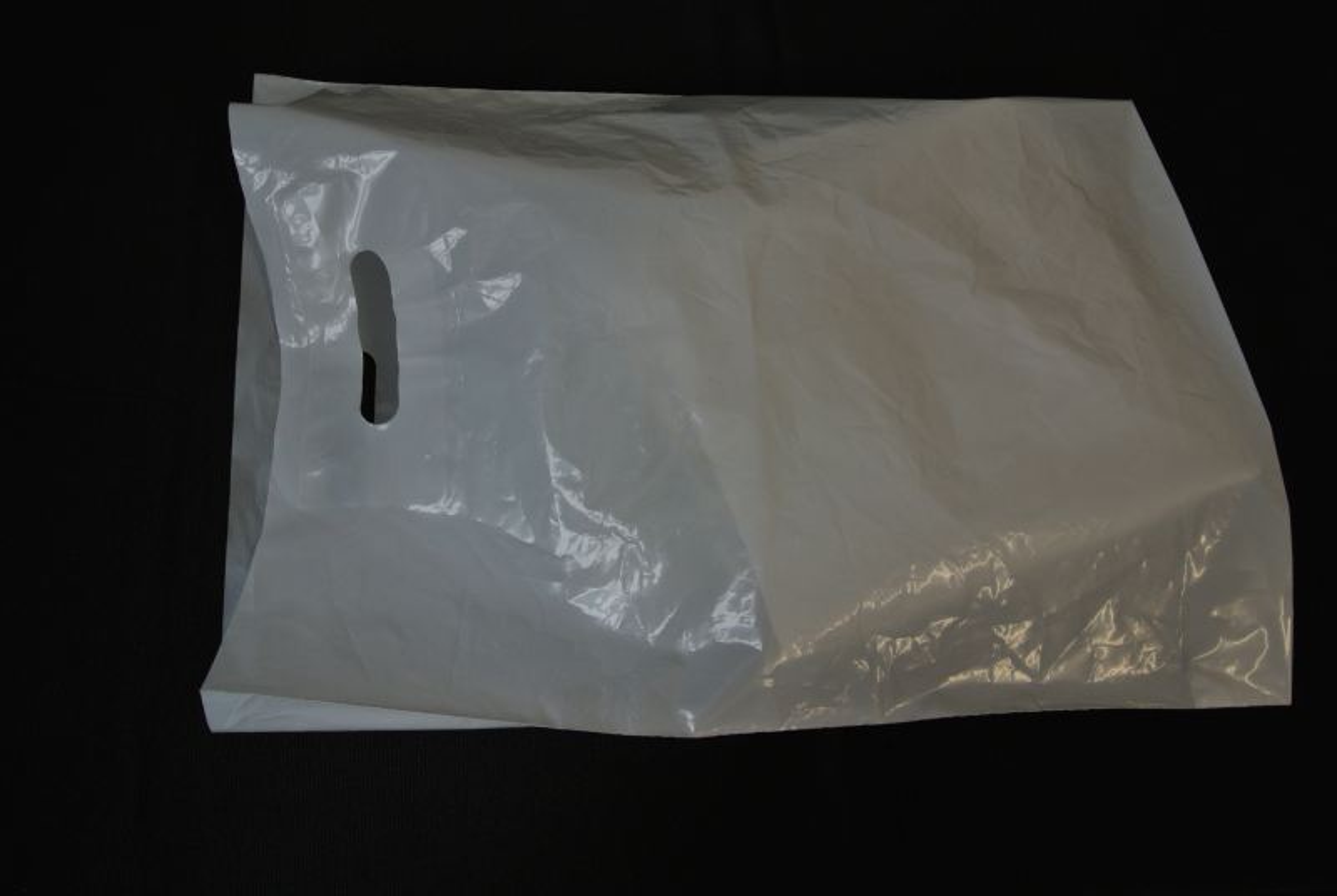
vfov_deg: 42.5
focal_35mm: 31
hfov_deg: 60.2
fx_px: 1153
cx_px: 668
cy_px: 448
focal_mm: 11.8
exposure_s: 1/100
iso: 200
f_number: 3.8
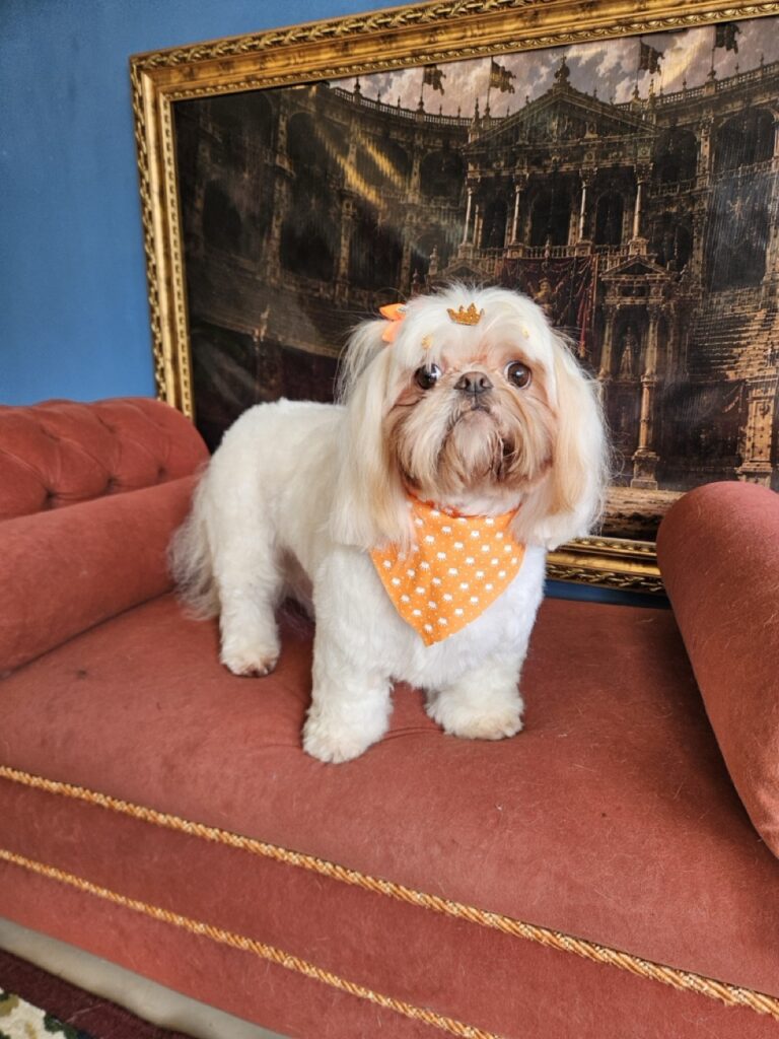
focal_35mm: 23
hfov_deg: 58.9
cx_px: 390
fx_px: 690
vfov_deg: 73.9
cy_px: 520
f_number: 1.8
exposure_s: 1/120
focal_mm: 5.4
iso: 64
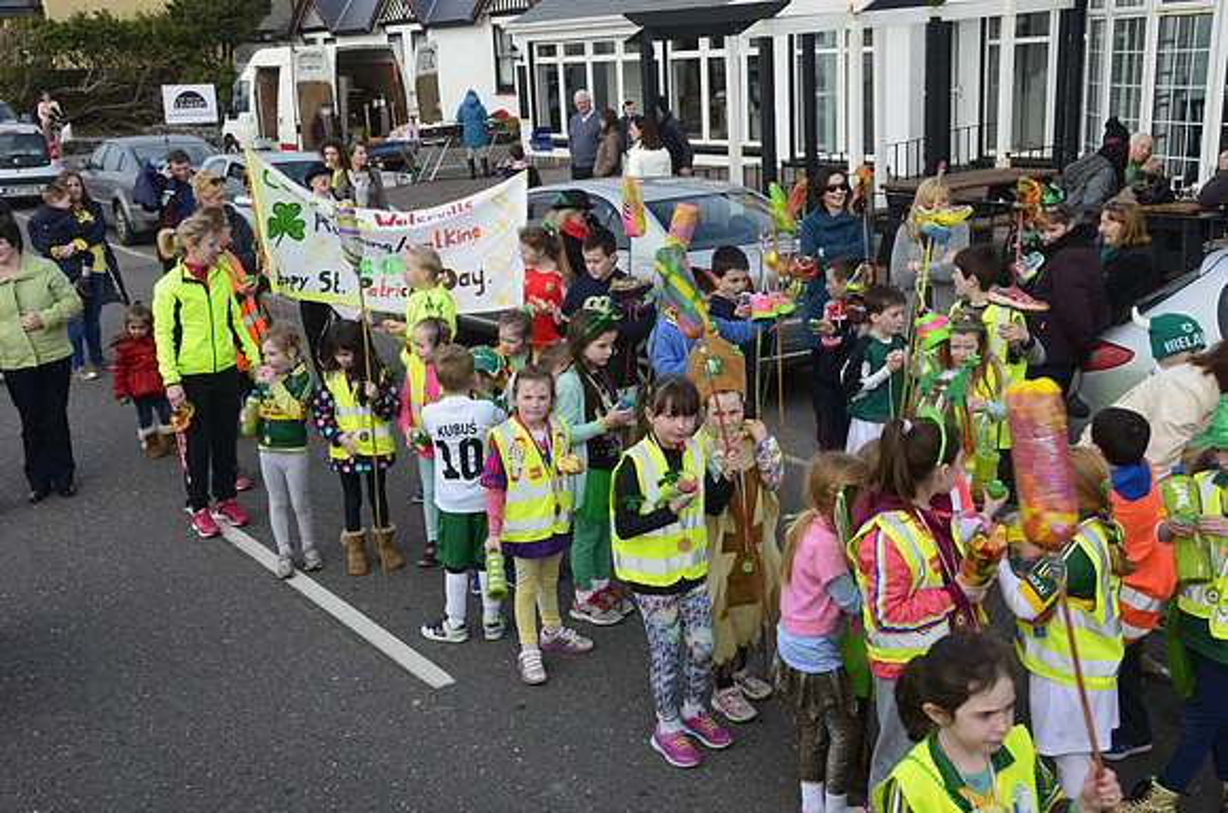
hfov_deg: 49.6
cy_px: 406
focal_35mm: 39
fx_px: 1327
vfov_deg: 34.1
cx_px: 614
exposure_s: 1/100
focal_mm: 26
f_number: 11
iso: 200
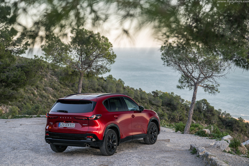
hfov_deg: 29.7
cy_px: 83
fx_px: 470
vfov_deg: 20.0
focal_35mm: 68
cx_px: 124
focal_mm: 67
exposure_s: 1/200
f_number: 3.5
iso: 320
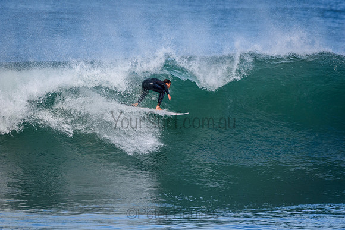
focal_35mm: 615
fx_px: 5895
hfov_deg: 3.4
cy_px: 115
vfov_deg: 2.2
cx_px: 172
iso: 500
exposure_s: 1/2000
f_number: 5.6
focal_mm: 410
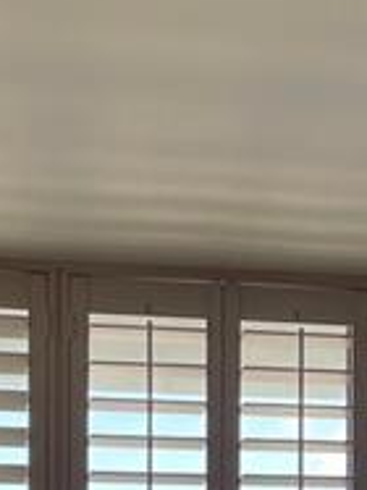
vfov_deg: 17.5
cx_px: 367
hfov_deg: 13.6
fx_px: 1514
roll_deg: +0.6
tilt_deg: +1.8
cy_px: 587
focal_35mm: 107
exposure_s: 1/277
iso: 40
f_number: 1.6
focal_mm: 4.2
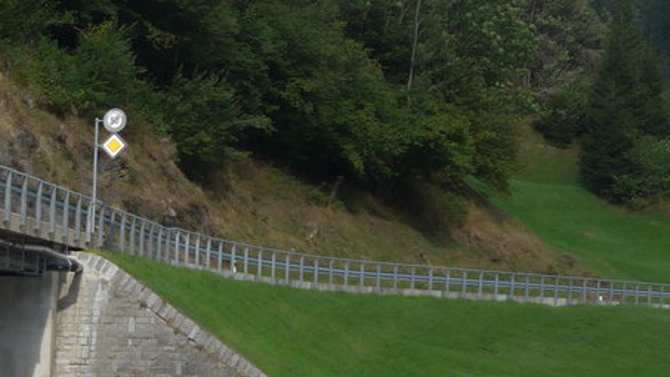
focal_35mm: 150
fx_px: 2665
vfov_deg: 7.9
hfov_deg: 13.8
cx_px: -194
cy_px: 569
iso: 80
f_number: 3.3
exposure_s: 1/1000
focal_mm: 10.7
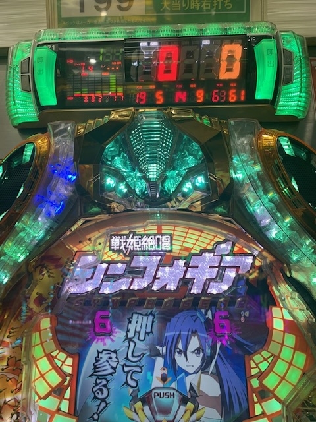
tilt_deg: +14.3
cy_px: 211
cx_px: 158
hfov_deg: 53.1
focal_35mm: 26
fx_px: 316
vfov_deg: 67.3
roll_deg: +0.7
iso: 32
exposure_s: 1/120
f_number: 1.8
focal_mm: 4.25
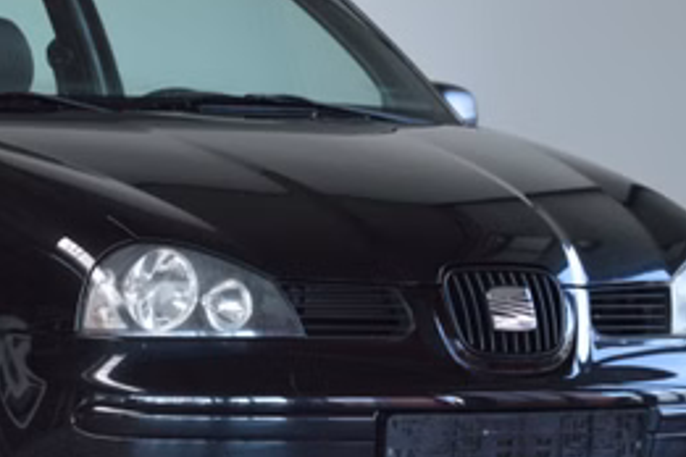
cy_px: 357
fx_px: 4059
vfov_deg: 6.4
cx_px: 34
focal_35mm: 213
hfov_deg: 9.6
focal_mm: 58
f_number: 5
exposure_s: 1/60
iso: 1000
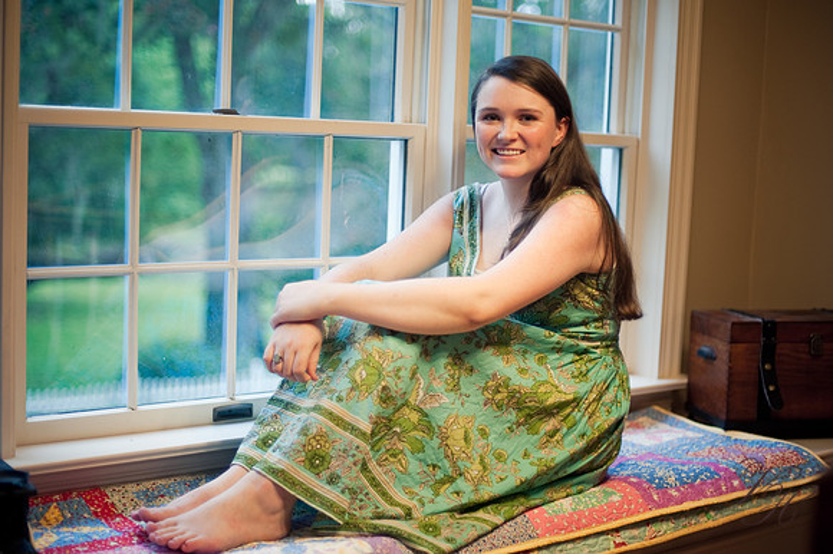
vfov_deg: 27.0
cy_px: 277
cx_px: 416
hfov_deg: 39.6
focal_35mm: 50
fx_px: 1156
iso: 400
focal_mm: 50
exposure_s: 1/125
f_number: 1.4
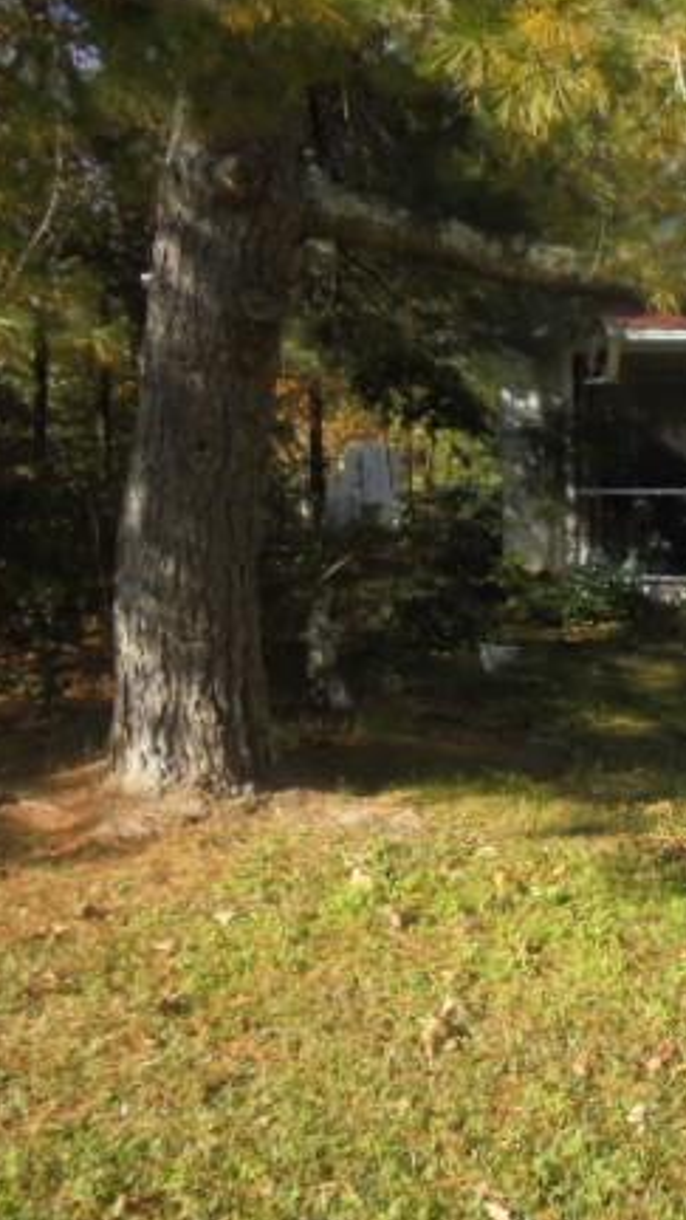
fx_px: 1358
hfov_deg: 25.3
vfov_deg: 48.3
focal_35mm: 42
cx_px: 841
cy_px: 655
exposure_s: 1/400
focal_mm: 4.6
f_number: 3.5
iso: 100
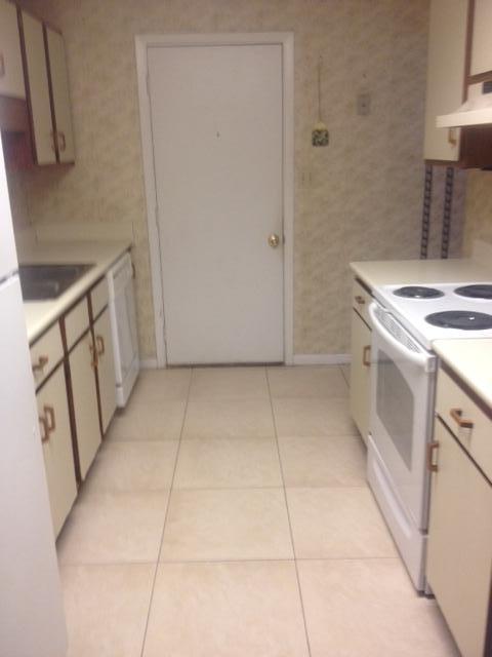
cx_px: 246
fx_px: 663
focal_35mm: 35
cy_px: 328
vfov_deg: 52.6
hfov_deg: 40.7
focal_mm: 4.28
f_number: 2.4
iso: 125
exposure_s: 1/20
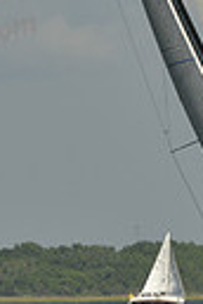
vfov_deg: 2.1
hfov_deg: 1.4
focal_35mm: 990
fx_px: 8373
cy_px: -97
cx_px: 159
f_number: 9
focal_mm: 220
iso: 280
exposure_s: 1/1600
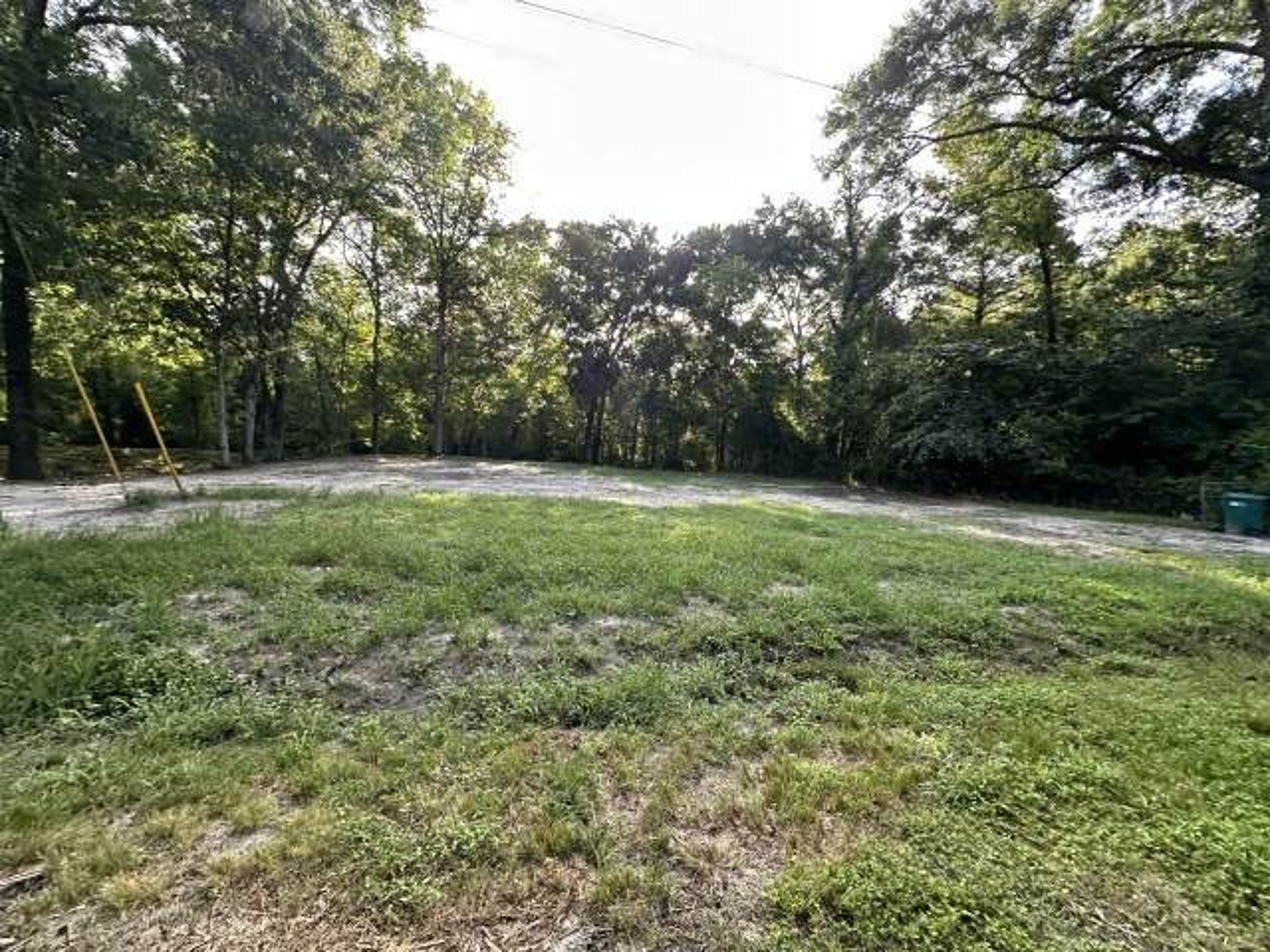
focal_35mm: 14
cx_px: 635
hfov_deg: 102.1
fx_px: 514
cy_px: 476
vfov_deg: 85.7
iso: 50
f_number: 2.2
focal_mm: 2.22
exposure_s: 1/99
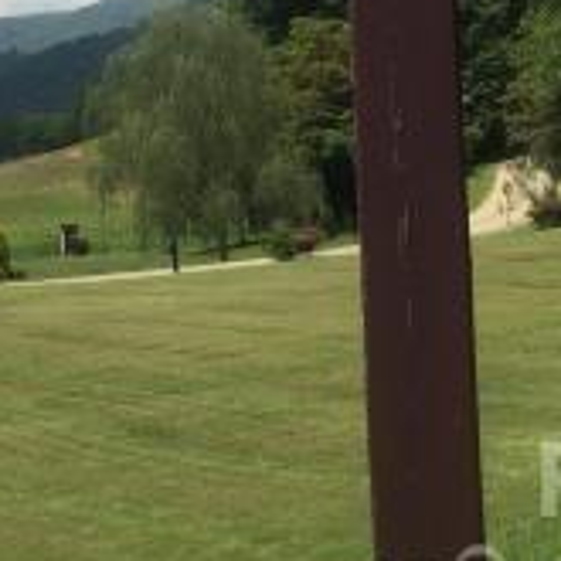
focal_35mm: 90
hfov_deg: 18.5
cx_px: -58
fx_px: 1650
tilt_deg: +9.5
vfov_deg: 18.7
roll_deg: -1.3
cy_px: -20
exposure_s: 1/2475
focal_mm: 4.15
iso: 32
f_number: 2.2
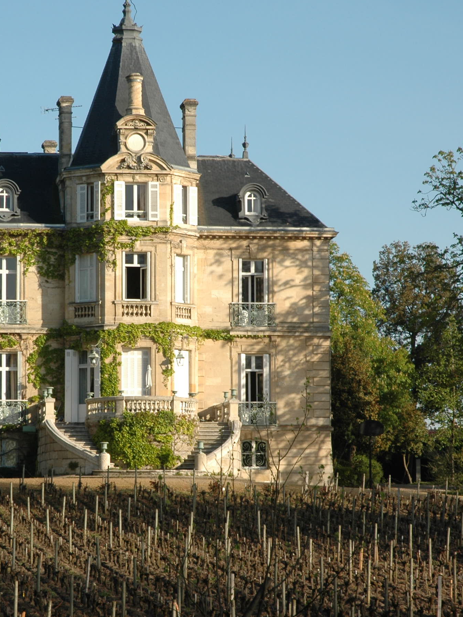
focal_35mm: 150
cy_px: 325
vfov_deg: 13.2
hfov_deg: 9.9
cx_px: 168
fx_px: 2675
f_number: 11
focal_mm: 62
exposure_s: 1/180
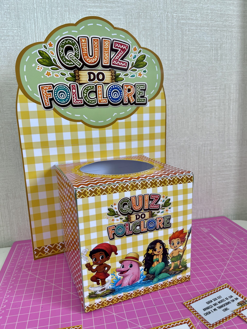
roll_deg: +2.7
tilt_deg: -10.6
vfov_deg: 69.4
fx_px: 238
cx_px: 124
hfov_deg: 54.9
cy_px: 164
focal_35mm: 25
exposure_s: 1/121
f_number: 1.6
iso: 80
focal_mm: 5.1
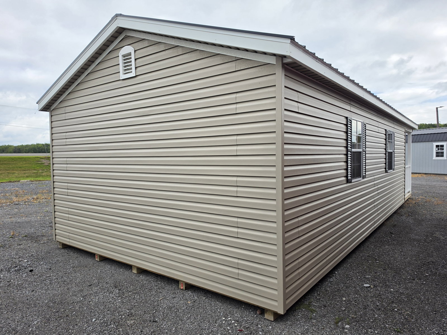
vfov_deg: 58.9
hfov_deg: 73.9
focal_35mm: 23
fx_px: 297
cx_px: 224
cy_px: 168
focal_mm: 6.5
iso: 64
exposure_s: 1/4538
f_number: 1.4
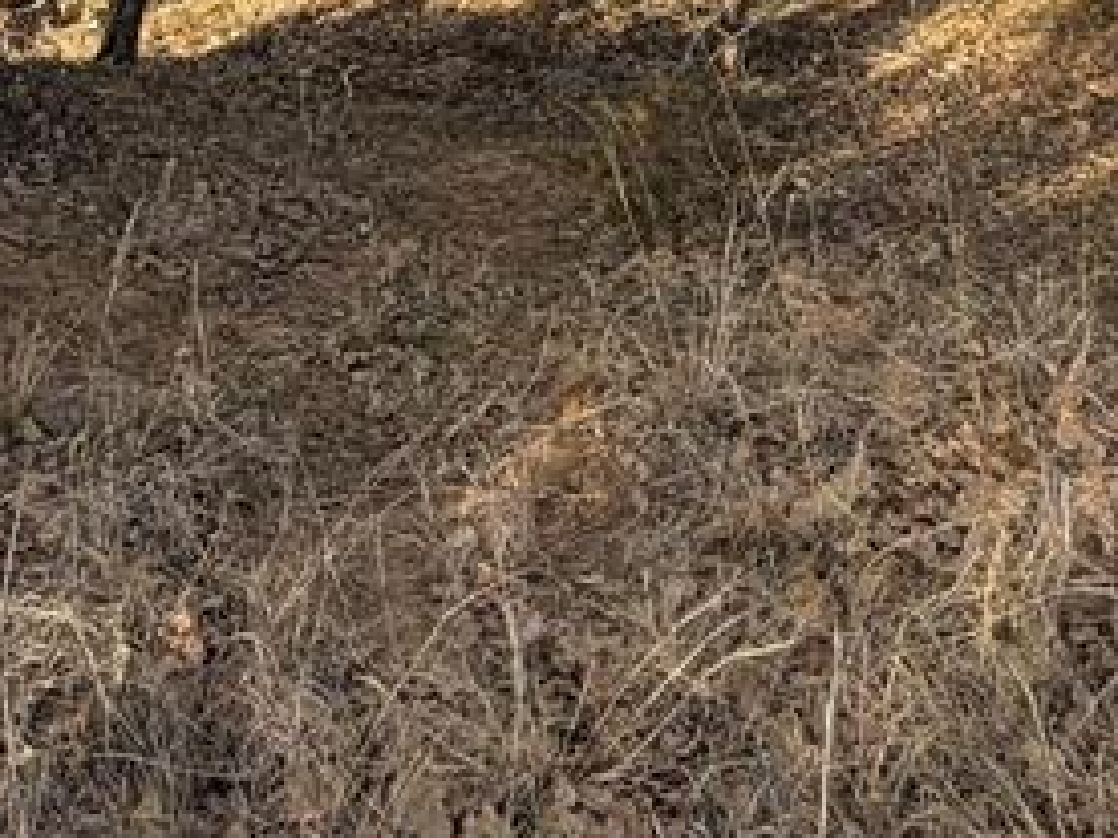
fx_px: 1679
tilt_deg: -1.2
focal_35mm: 52
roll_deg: -2.3
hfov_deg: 36.6
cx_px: 413
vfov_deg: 22.1
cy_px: -486
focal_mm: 2.22
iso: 50
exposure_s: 1/398
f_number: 2.2
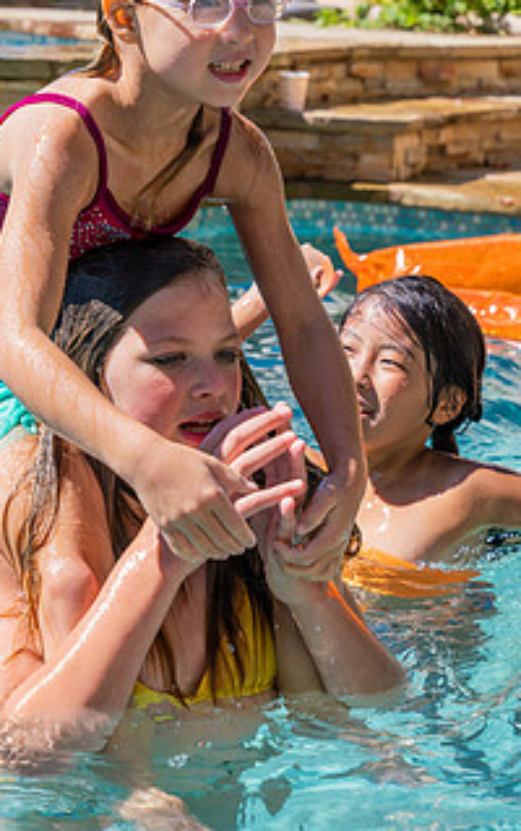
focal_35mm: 89
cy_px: 253
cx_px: 208
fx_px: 2017
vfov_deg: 23.1
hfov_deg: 14.7
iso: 320
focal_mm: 62
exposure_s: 1/800
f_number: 6.3
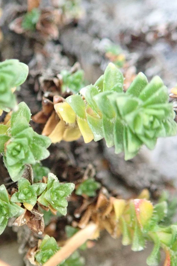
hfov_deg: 23.8
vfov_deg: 35.5
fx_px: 413
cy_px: 161
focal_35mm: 56
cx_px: 35
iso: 800
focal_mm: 5.5
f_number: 2.3
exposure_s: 1/40
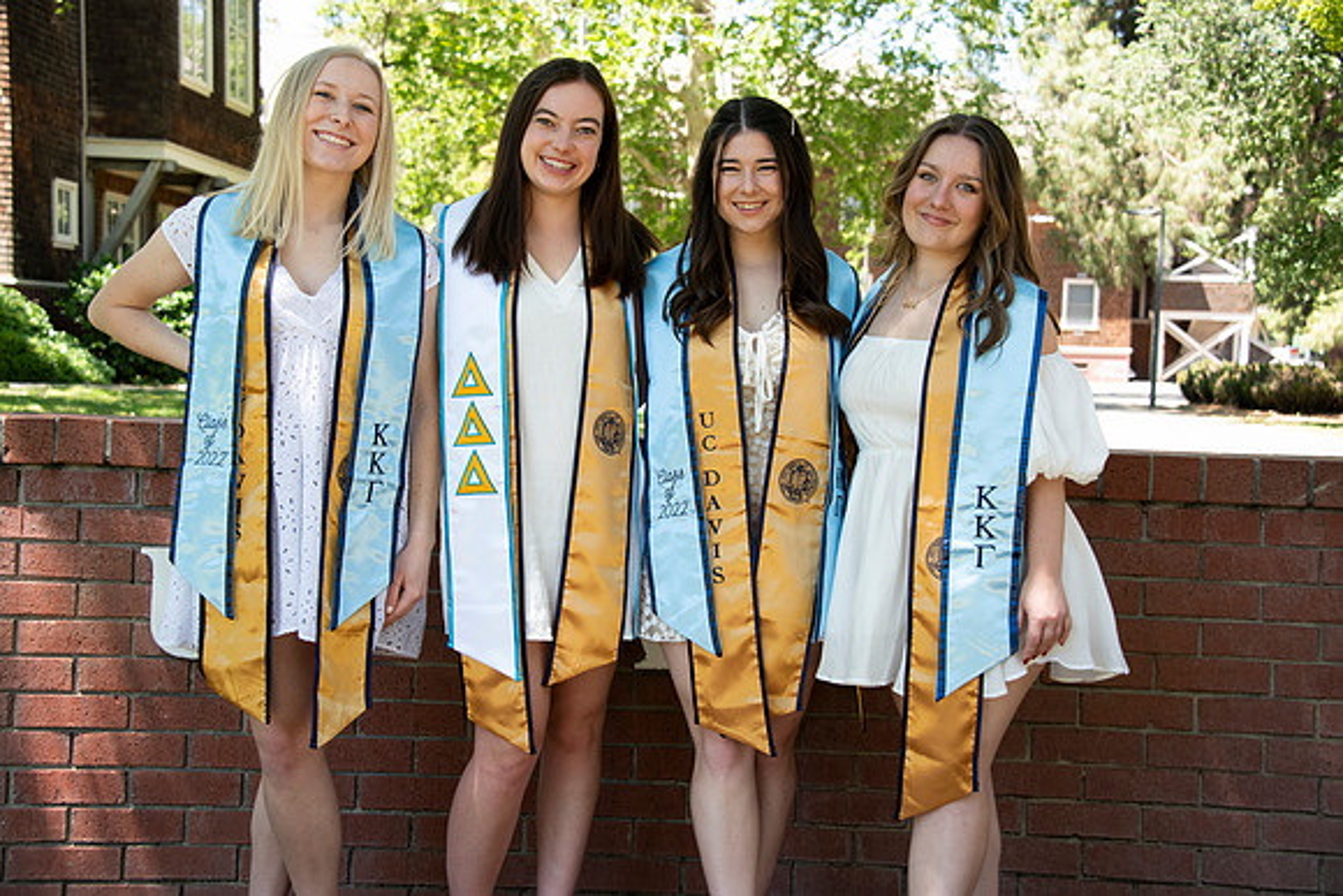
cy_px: 448
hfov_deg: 38.2
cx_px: 672
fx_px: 1940
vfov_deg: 26.0
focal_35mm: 52
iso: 640
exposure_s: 1/320
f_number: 5.6
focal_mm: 52
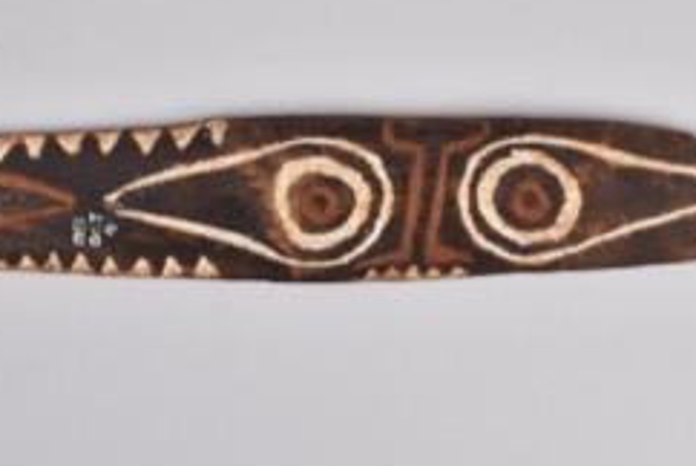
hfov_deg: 25.9
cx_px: 305
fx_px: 1510
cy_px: 204
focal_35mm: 78
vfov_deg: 17.5
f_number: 14
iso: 200
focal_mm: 28
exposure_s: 1/125
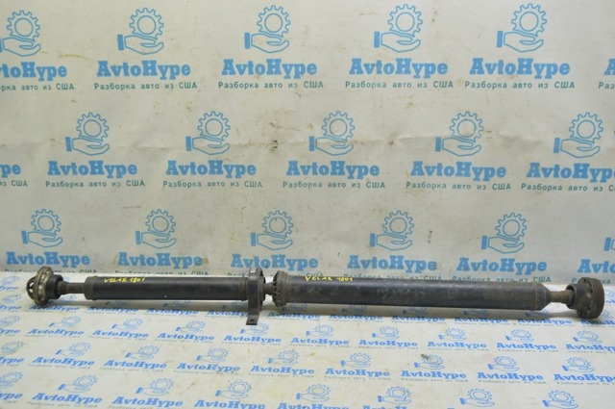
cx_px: 308
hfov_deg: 57.3
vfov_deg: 39.9
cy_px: 204
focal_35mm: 33
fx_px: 563
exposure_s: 1/20
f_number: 5.6
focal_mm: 22
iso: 400
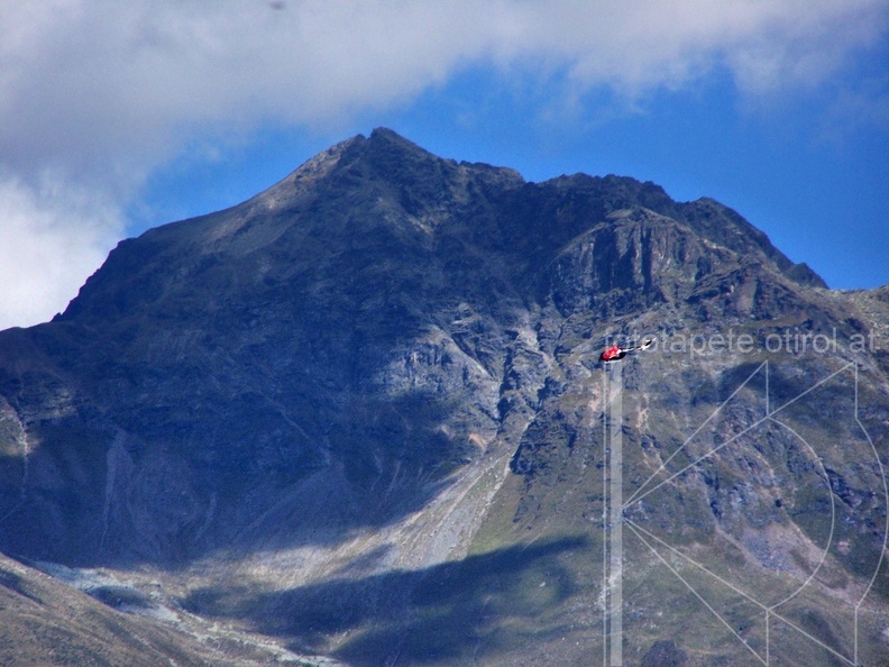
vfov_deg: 3.9
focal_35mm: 380
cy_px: 334
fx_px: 9759
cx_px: 444
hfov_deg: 5.2
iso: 64
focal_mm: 63
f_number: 5
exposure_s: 1/500
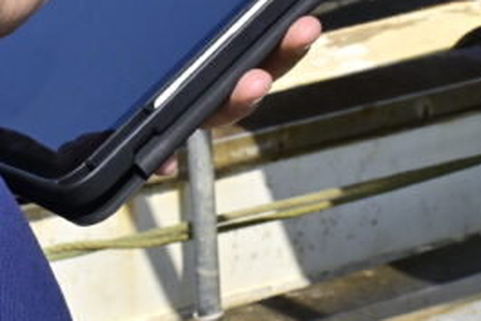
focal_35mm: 169
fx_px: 2259
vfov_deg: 7.7
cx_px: 174
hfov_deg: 12.1
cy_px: -393
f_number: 14
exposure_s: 1/800
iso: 640
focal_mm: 35
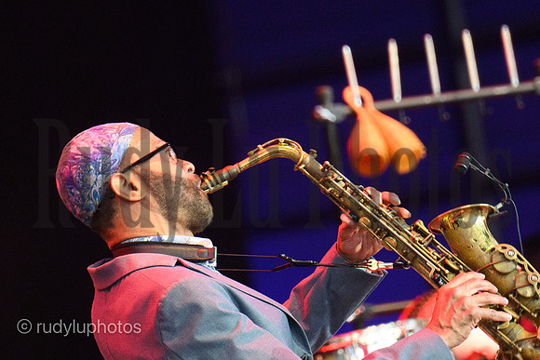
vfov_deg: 1.8
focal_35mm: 769
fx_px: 11539
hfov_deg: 2.7
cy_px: 129
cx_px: 194
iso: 6400
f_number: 5.6
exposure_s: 1/160
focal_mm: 400
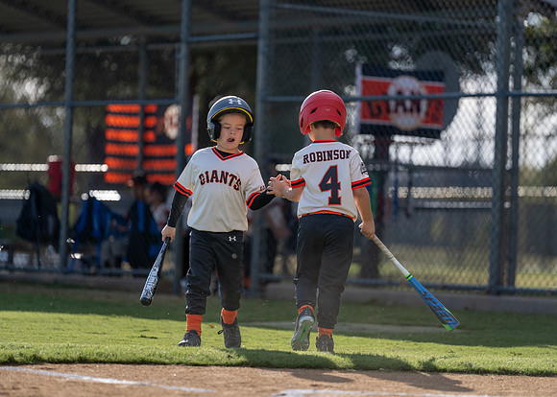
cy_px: 198
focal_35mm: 211
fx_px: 3342
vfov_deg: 6.8
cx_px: 287
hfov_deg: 9.5
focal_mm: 200
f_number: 2.8
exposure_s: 1/1250
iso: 100
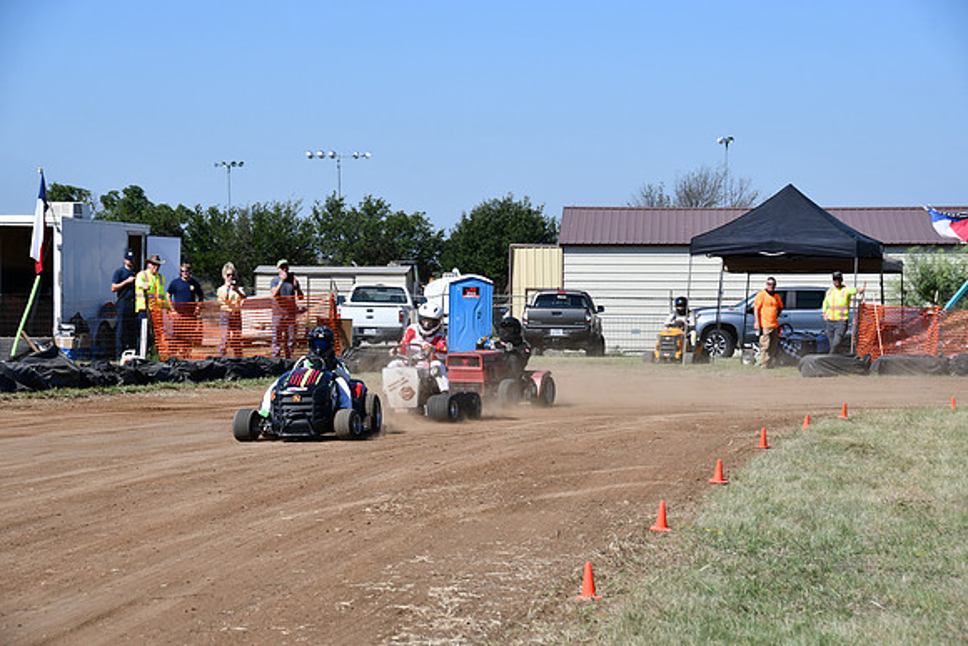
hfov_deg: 18.3
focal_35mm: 112
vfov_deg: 12.2
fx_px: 3012
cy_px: 323
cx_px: 484
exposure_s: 1/320
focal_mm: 75
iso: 100
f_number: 9
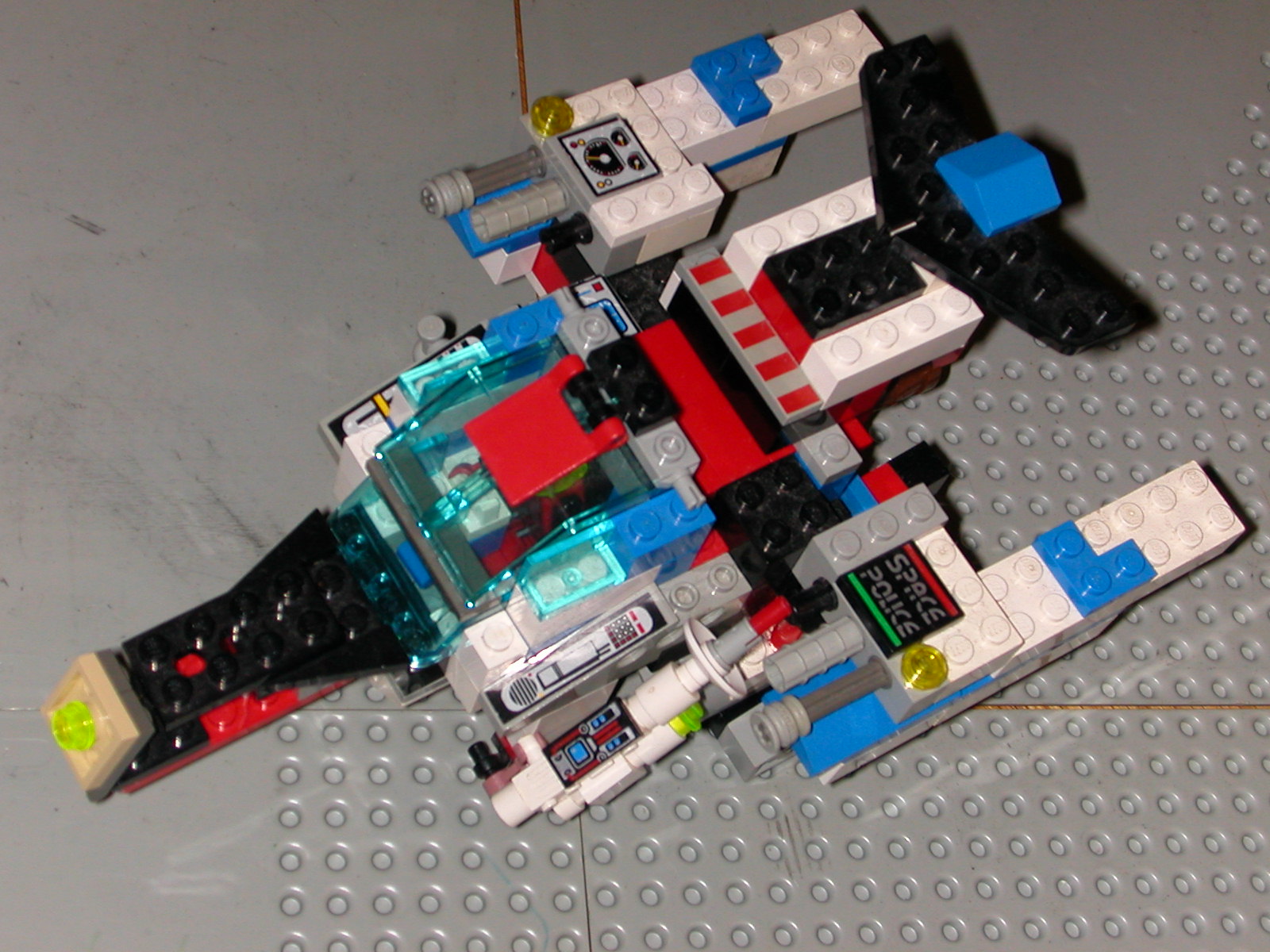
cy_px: 476
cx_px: 635
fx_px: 2348
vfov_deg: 22.9
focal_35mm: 64
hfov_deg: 30.3
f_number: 3.5
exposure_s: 1/59.9
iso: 100
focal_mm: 9.7
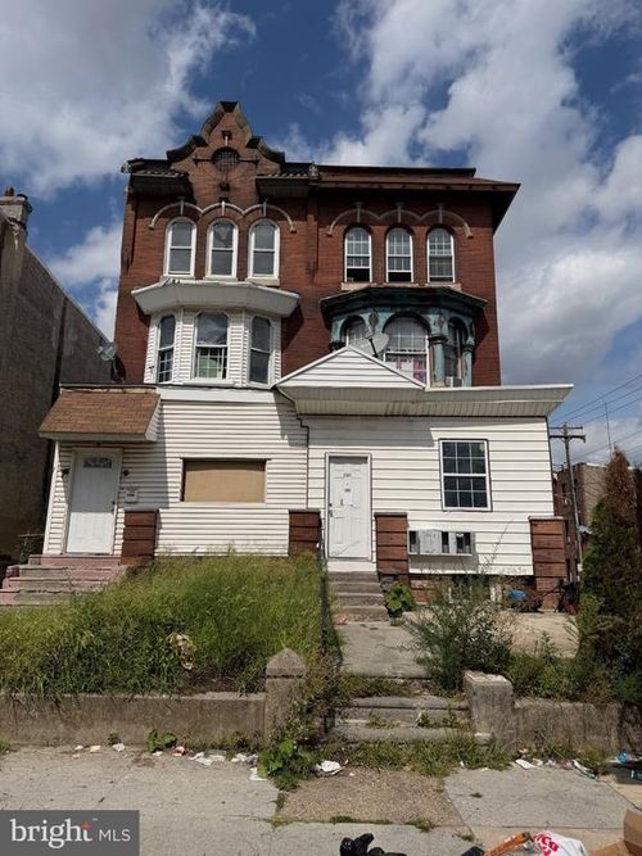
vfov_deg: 71.6
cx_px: 321
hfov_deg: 56.8
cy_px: 428
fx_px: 594
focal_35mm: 24
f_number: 1.78
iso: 80
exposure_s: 1/14286
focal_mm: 6.76
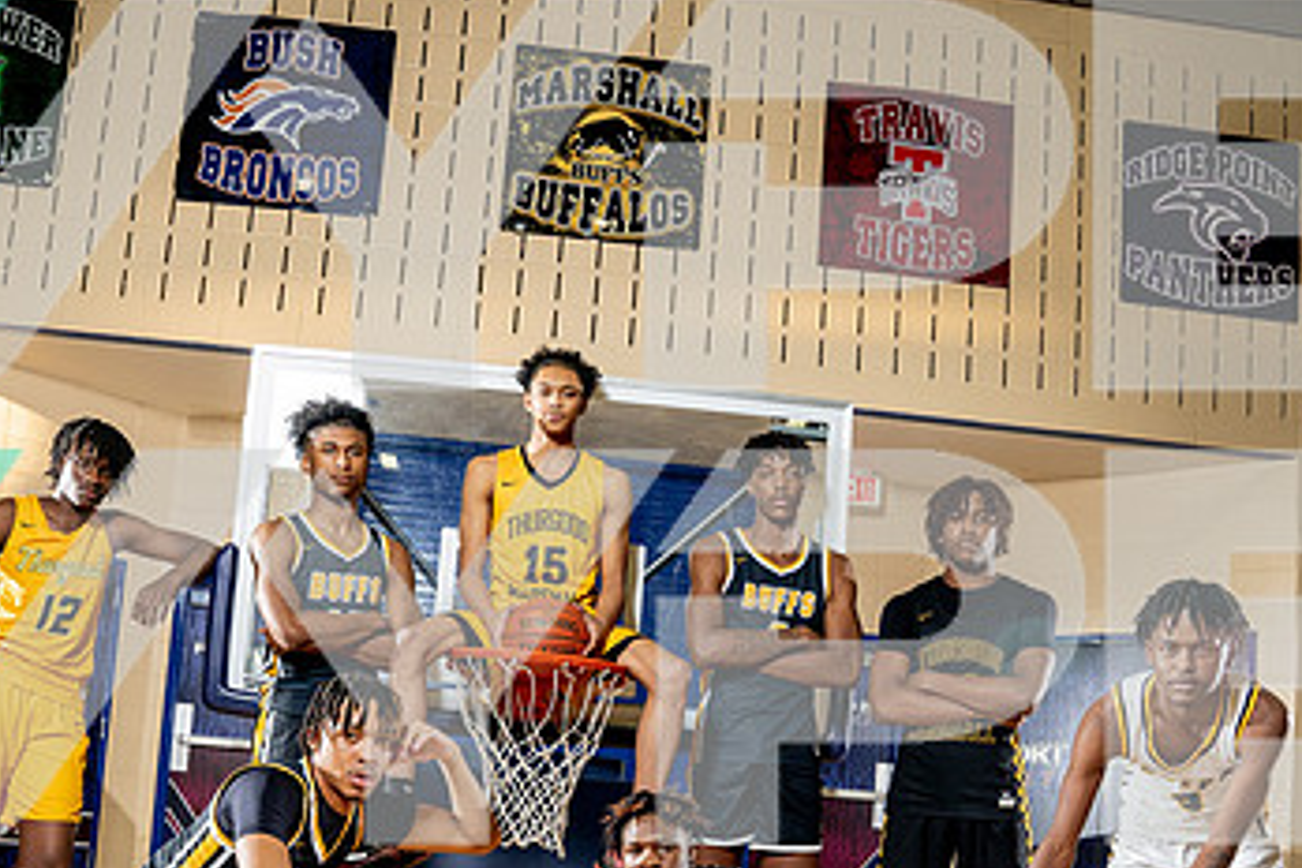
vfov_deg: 32.8
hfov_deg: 48.4
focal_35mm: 40
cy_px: 649
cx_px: 584
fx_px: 1447
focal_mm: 24
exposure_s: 1/250
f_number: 5.6
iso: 500
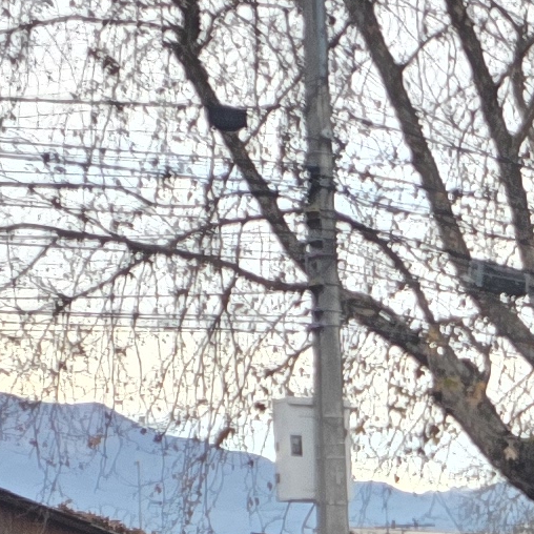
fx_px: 2792
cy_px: 1044
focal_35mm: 160
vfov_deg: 10.1
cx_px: 1062
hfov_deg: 10.1
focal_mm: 6.3
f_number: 1.7
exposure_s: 1/180
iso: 64
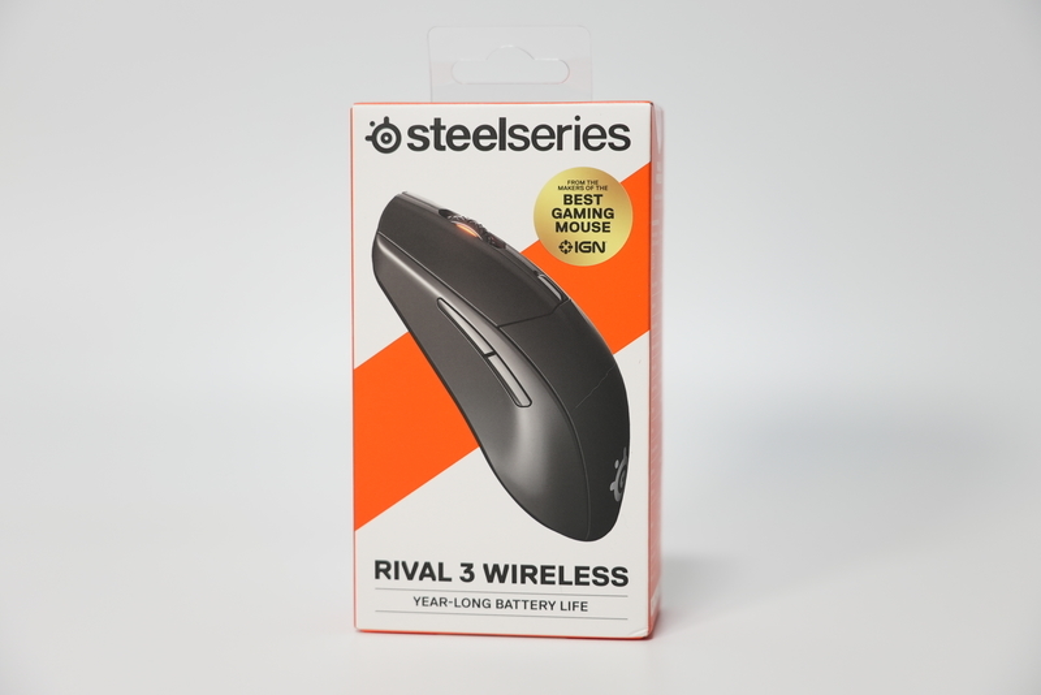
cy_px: 348
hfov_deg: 30.9
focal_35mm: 65
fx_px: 1880
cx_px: 520
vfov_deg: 20.9
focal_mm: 65
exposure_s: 1/80
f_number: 4
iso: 800
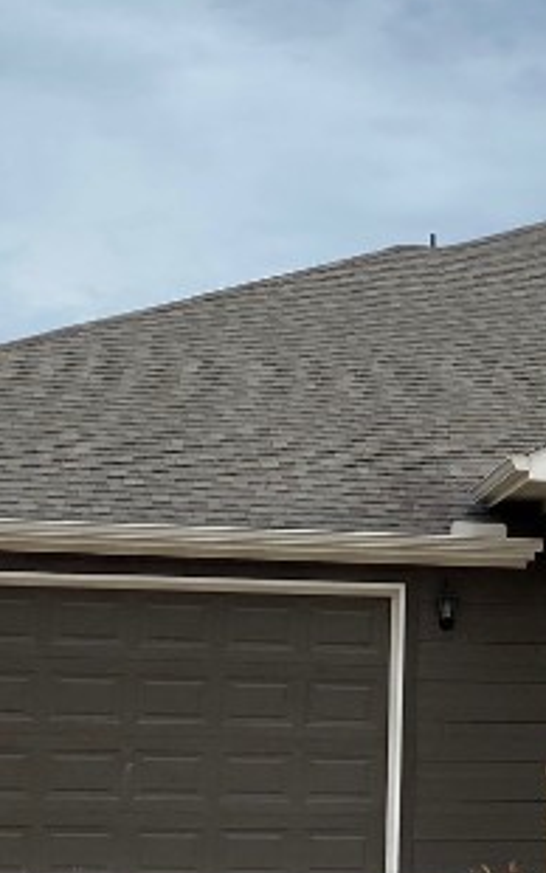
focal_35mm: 91
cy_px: 594
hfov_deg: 14.1
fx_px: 2165
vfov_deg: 22.7
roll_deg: -1.1
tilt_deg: +2.1
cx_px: 580
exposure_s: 1/4444
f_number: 1.8
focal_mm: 4.25
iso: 32
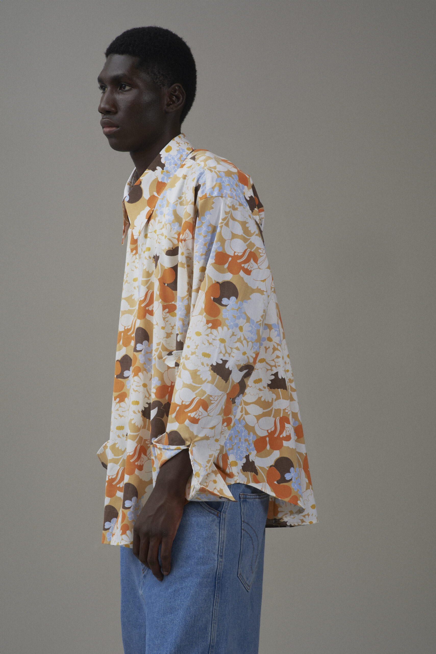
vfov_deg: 19.4
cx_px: 218
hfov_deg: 13.1
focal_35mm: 105
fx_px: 1906
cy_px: 327
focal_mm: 105
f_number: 11
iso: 200
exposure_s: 1/160
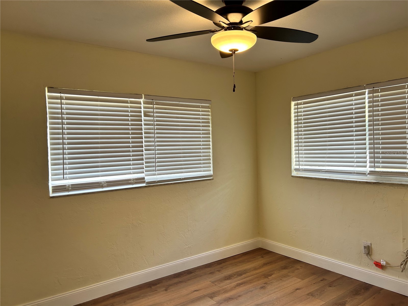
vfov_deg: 53.1
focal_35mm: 26
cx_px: 204
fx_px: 306
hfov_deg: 67.3
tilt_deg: -1.0
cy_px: 153
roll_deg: +2.4
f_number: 1.5
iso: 80
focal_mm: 5.7
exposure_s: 1/120
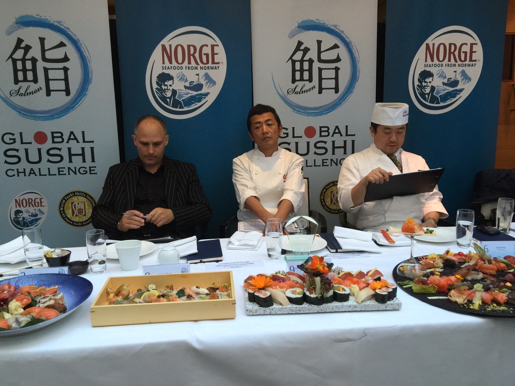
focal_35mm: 29
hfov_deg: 61.7
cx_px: 258
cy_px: 193
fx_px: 431
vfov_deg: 48.2
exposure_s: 1/33
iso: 64
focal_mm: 4.15
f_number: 2.2
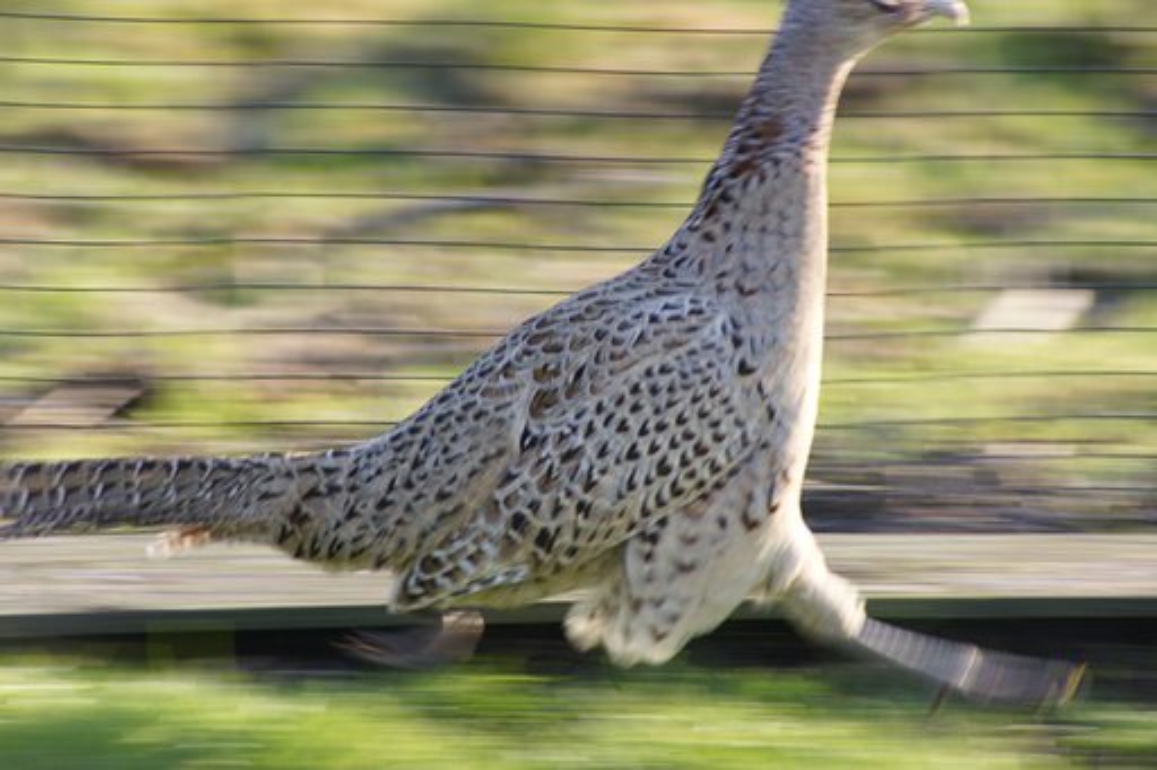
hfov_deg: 4.6
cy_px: 385
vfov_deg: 3.1
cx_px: 578
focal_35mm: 450
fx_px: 14457
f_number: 9
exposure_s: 1/125
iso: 640
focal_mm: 300
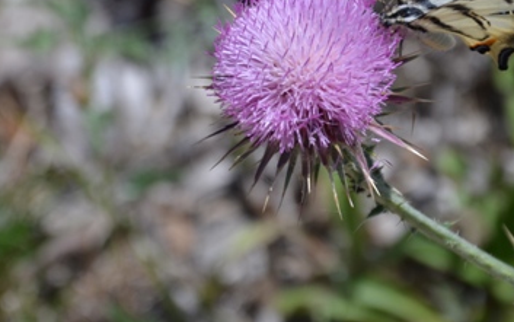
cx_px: 245
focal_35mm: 363
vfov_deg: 3.6
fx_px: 5090
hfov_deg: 5.8
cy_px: 47
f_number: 8
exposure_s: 1/200
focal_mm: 105
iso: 100
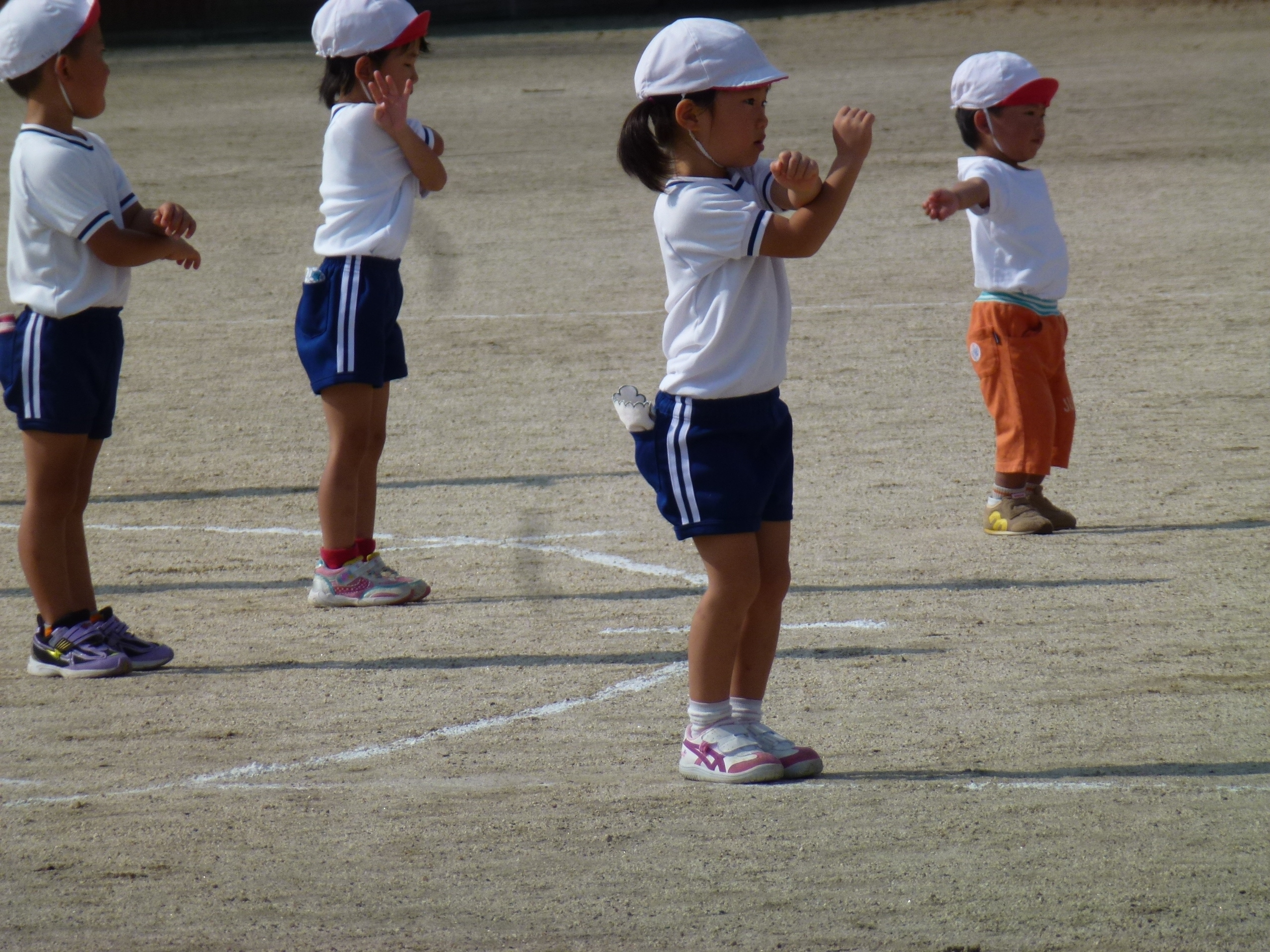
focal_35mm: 384
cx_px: 635
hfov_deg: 5.2
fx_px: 14088
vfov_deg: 3.9
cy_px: 476
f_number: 5.9
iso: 100
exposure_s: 1/800
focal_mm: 68.8
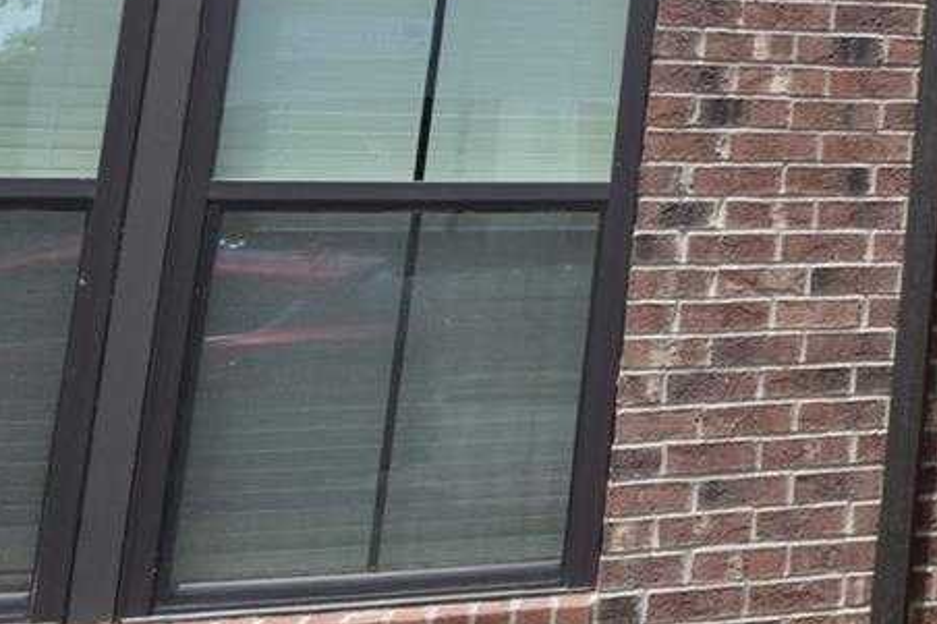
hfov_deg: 21.4
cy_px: -177
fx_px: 1769
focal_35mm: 68
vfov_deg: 18.6
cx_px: 1619
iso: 200
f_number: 8
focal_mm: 10
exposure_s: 1/250
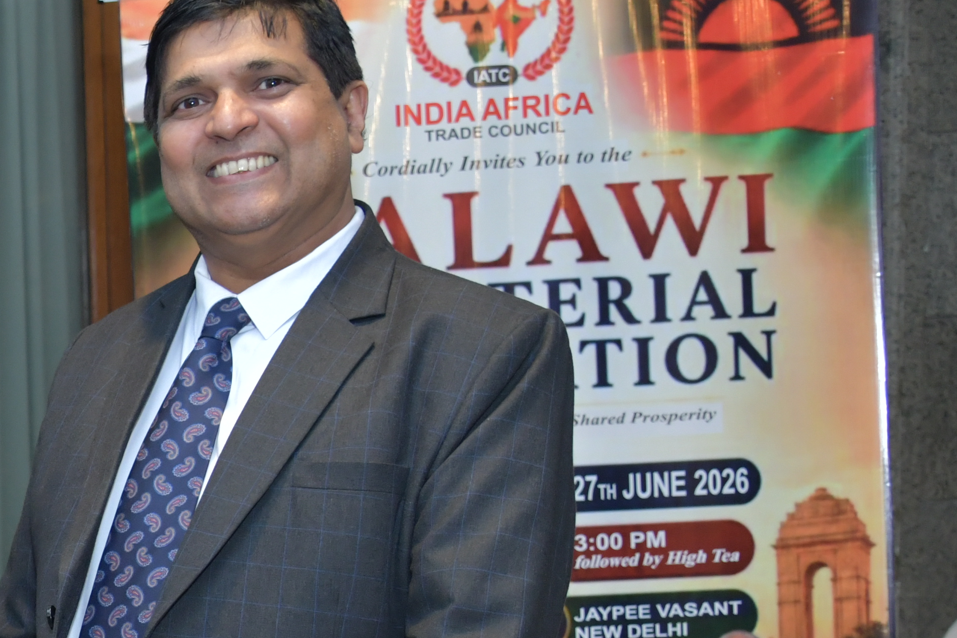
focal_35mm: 101
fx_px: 2684
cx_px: -500
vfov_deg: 13.4
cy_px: 620
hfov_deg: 17.9
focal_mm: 31
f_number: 5.6
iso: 640
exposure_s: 1/125
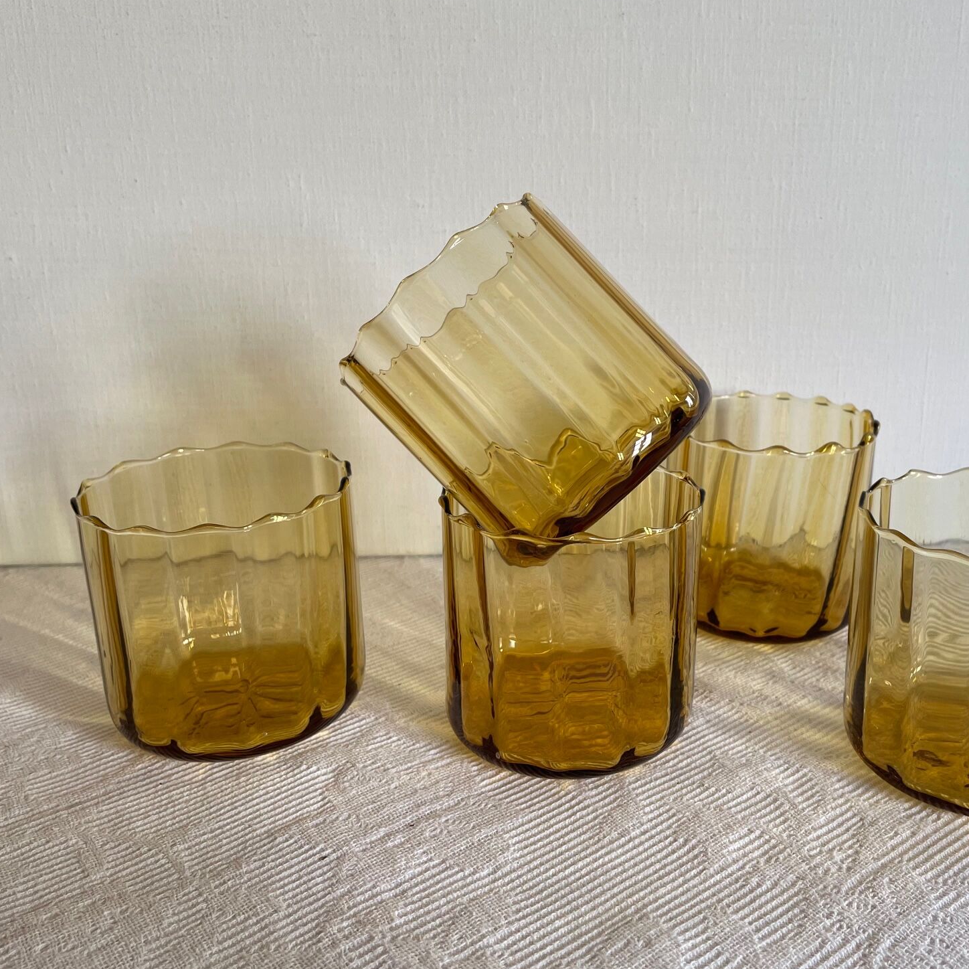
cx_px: 606
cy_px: 486
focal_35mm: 32
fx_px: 1013
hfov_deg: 50.6
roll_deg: -0.2
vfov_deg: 51.1
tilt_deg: -18.2
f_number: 1.6
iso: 64
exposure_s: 1/100
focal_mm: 4.2
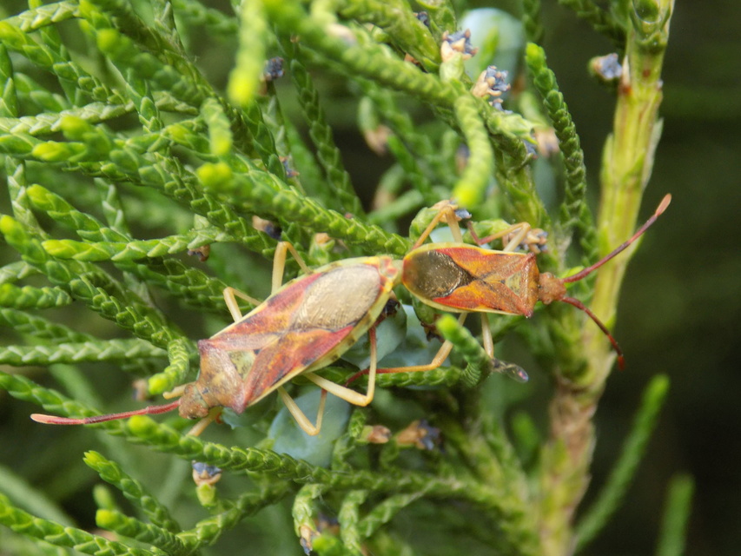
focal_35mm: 118
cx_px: 370
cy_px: 278
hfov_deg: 16.7
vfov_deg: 12.6
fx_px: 2526
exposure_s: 1/30
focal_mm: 20.9
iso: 280
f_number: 4.8
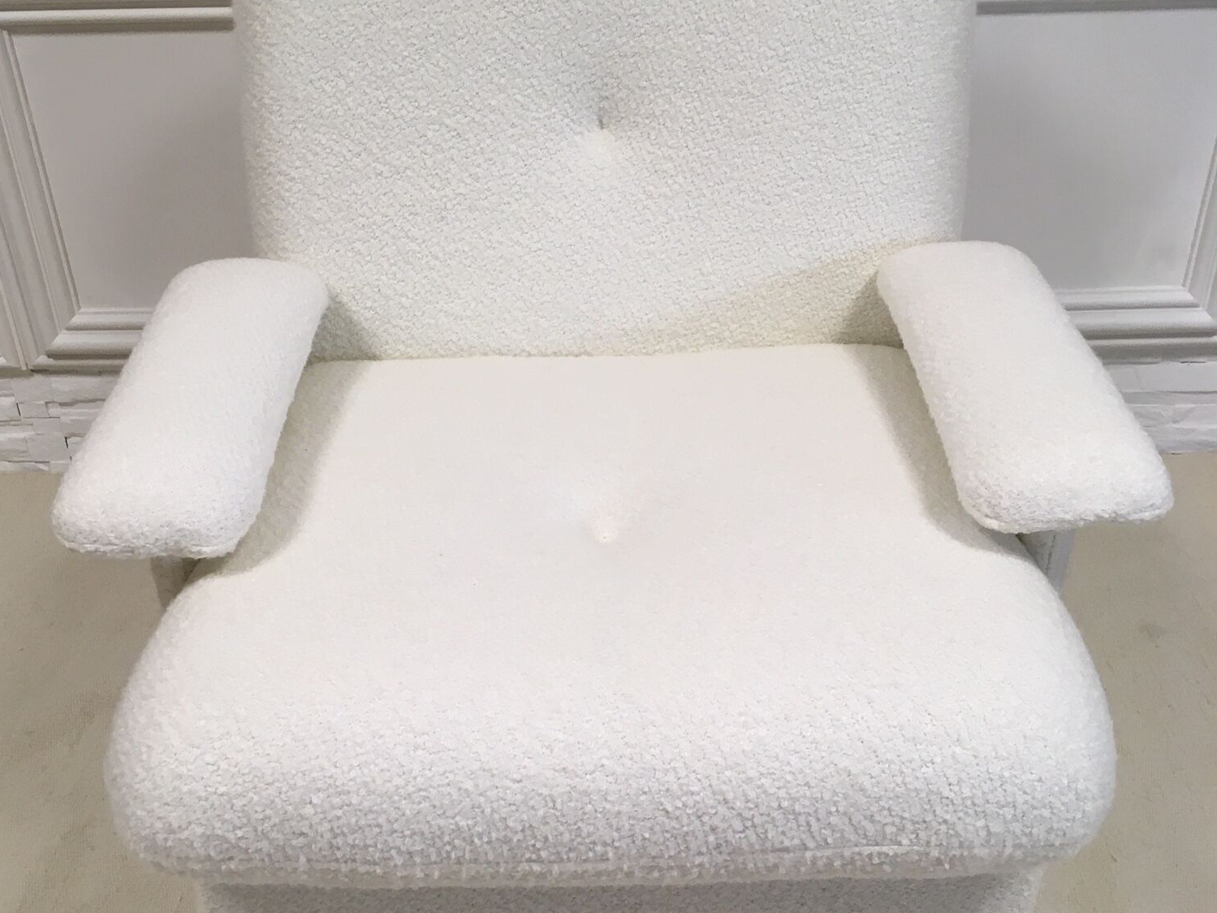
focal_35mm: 39
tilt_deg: -32.5
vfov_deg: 36.8
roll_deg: +1.3
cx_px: 604
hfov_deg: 47.9
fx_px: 1371
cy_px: 484
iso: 32
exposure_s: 1/33
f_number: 2.2
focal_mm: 4.15
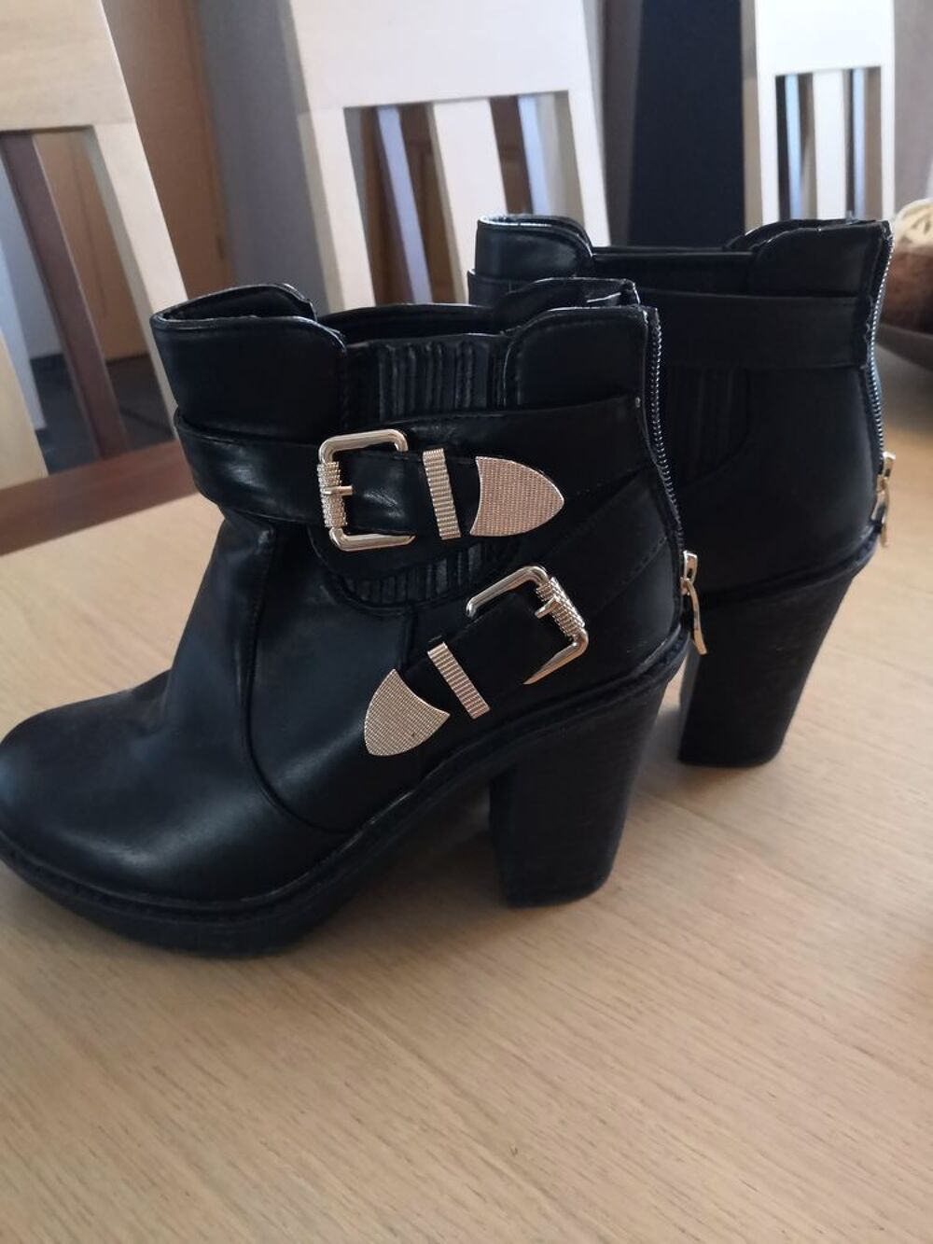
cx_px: 466
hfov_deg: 51.4
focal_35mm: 27
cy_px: 622
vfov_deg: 65.3
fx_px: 970
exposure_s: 1/50
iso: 640
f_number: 1.8
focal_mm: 3.95
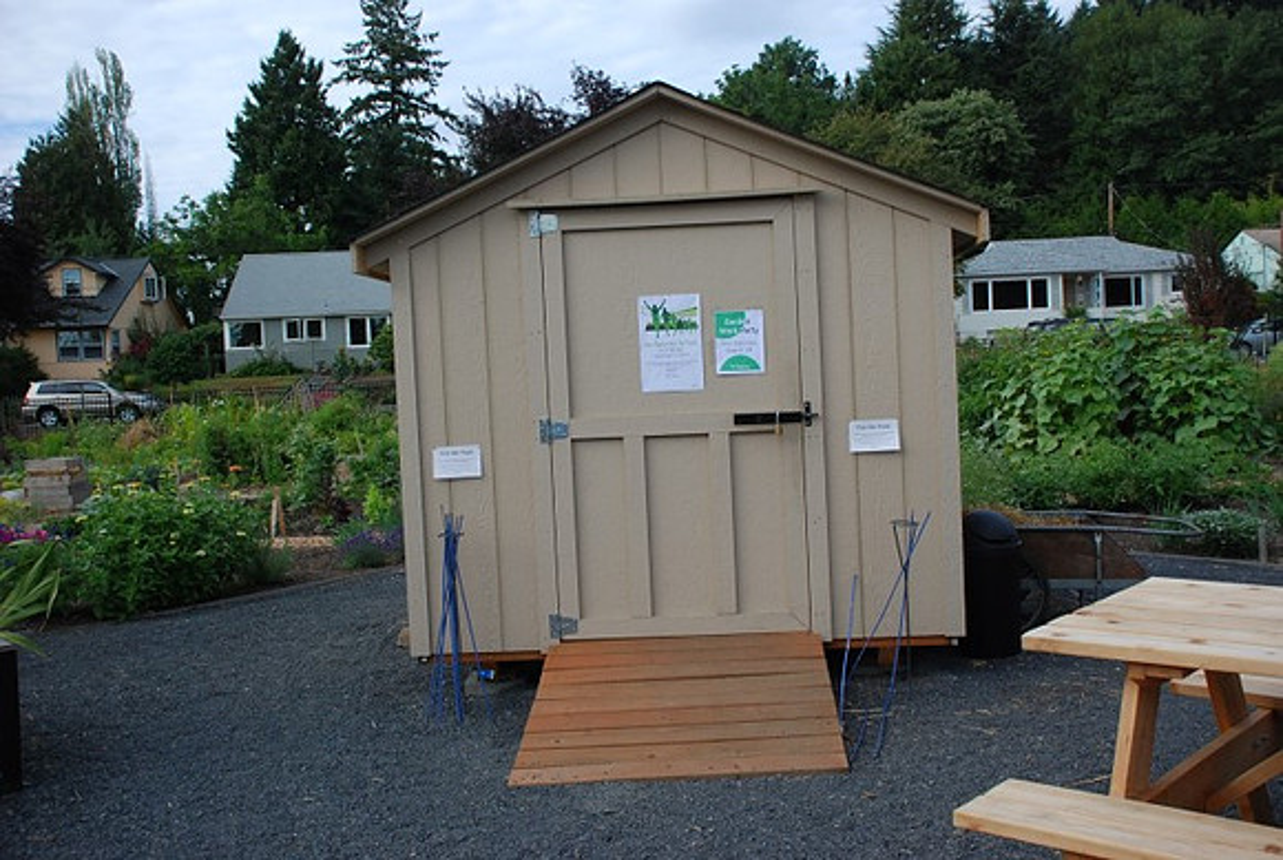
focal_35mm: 36
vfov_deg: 37.0
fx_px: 1285
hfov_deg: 53.0
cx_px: 642
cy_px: 430
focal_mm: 24
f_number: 4
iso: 500
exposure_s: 1/2000
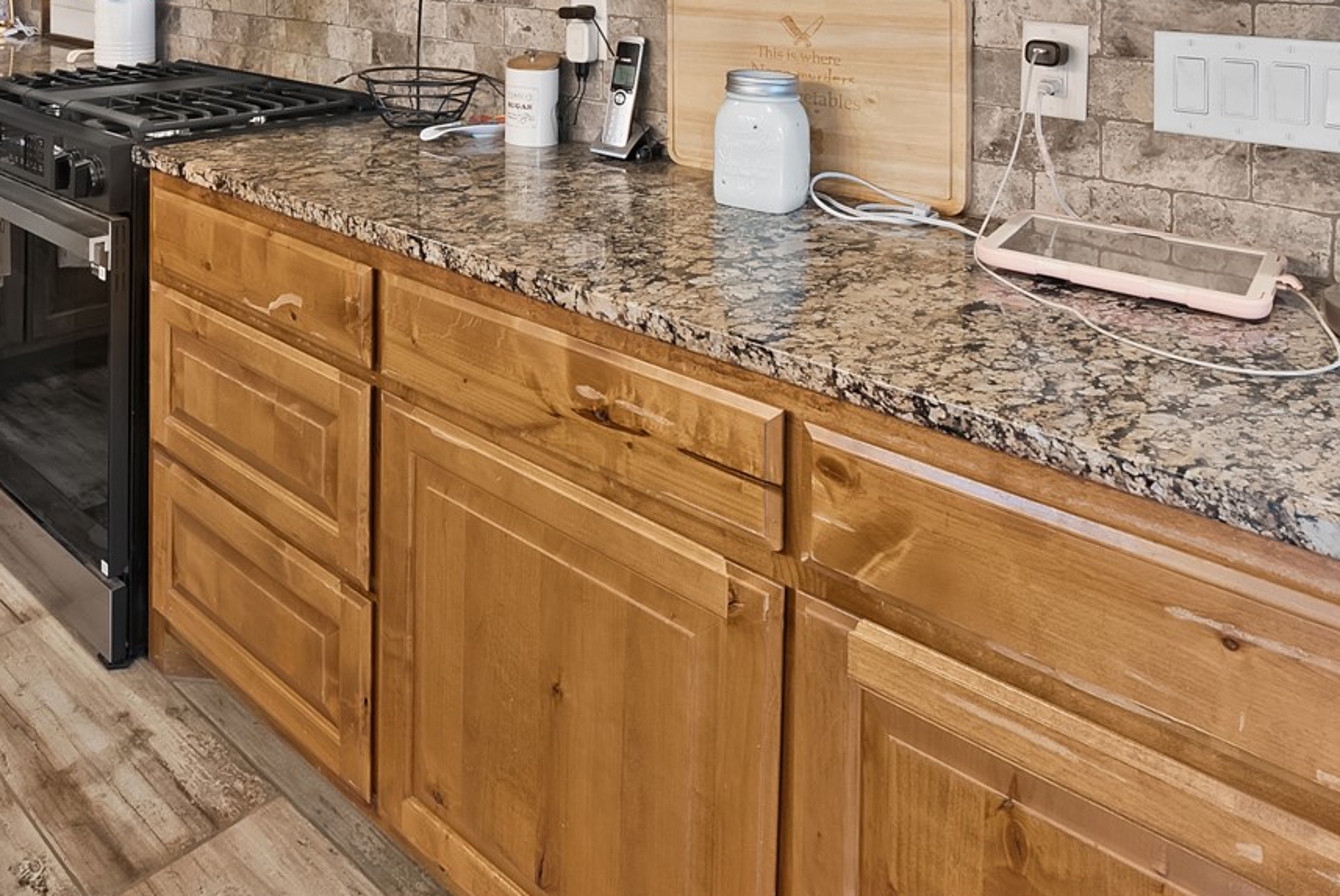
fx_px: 1043
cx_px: 330
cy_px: -91
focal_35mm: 28
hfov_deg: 61.6
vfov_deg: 38.4
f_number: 9
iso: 640
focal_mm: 12
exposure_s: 1.3
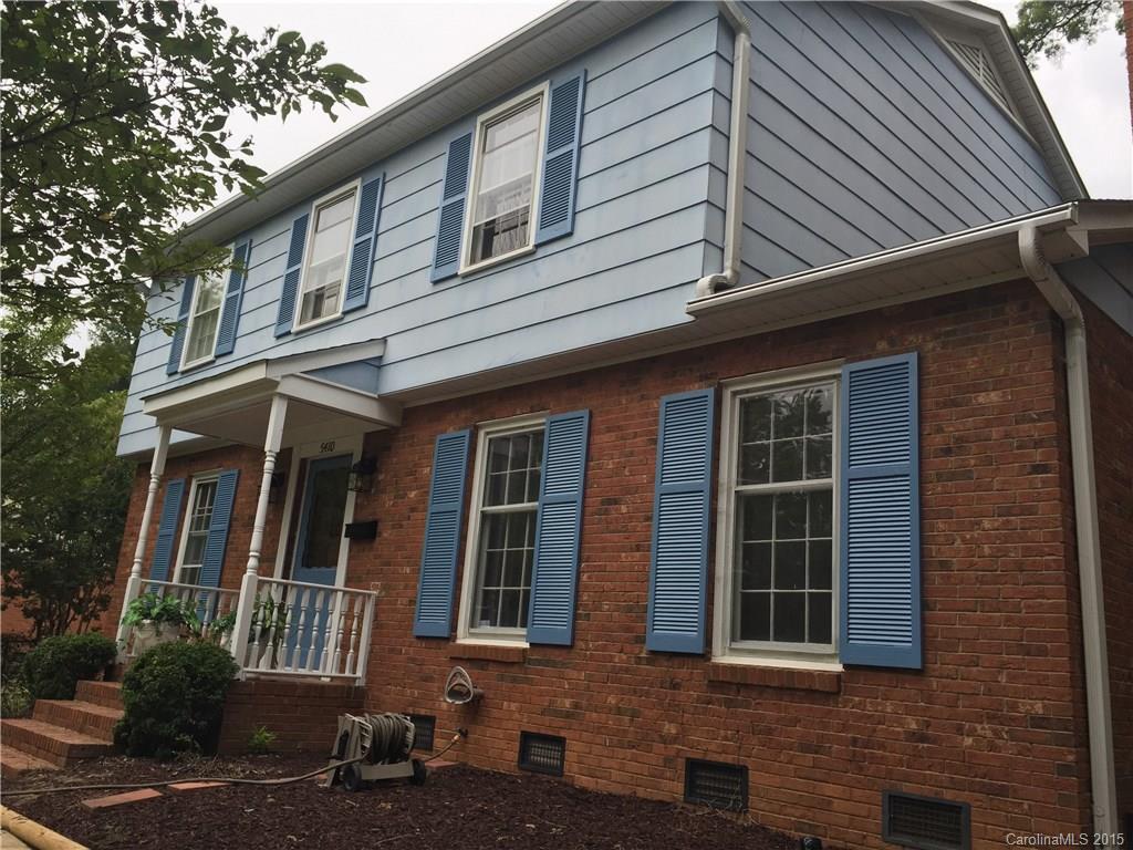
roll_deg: -6.9
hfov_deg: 61.7
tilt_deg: +15.5
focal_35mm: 29
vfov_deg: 48.2
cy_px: 425
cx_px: 566
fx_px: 949
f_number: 2.2
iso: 32
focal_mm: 4.15
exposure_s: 1/507
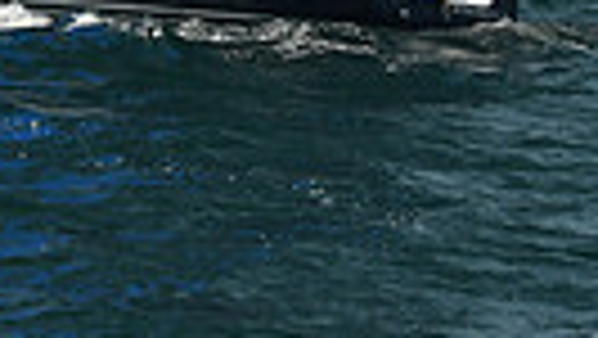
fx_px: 5934
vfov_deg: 3.1
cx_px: -25
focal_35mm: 374
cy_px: -951
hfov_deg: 5.8
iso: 320
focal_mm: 82
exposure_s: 1/640
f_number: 9
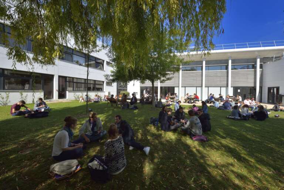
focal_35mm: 14
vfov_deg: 81.3
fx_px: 111
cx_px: 142
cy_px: 95
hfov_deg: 104.2
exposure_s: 1/125
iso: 100
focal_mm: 14
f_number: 11
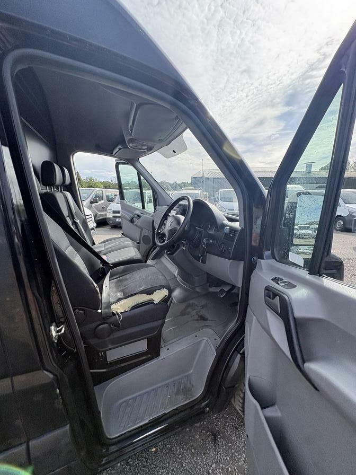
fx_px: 192
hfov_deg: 85.7
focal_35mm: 14
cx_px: 178
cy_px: 238
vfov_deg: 102.1
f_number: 2.2
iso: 64
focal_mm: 2.22
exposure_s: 1/675
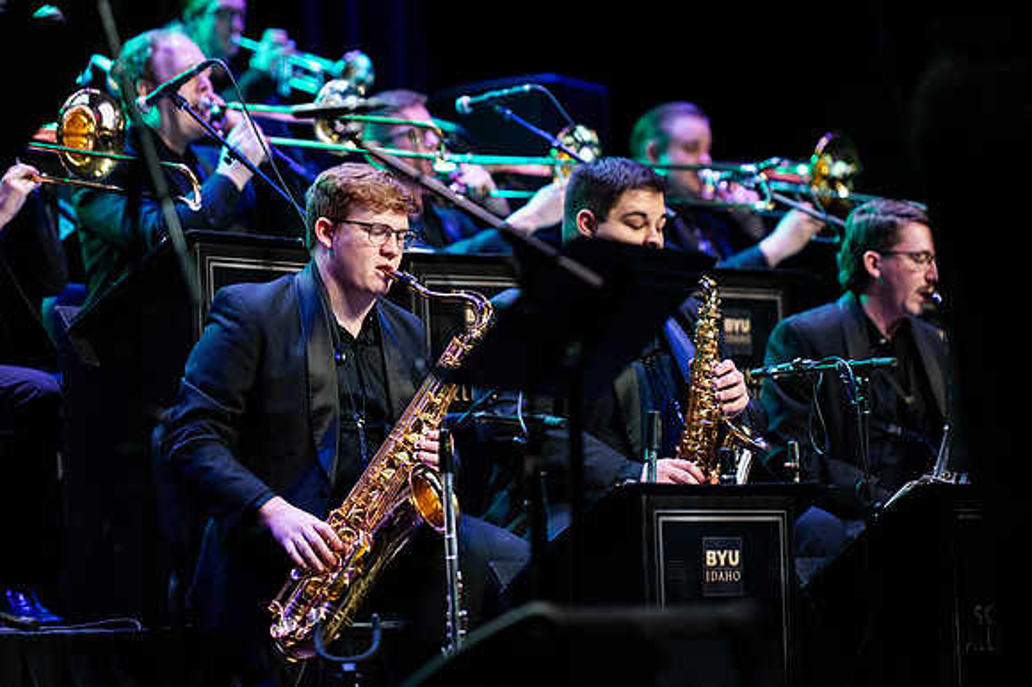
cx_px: 516
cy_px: 344
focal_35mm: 175
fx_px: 5014
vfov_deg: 7.8
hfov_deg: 11.8
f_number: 2.8
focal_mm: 175
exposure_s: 1/320
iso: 3200
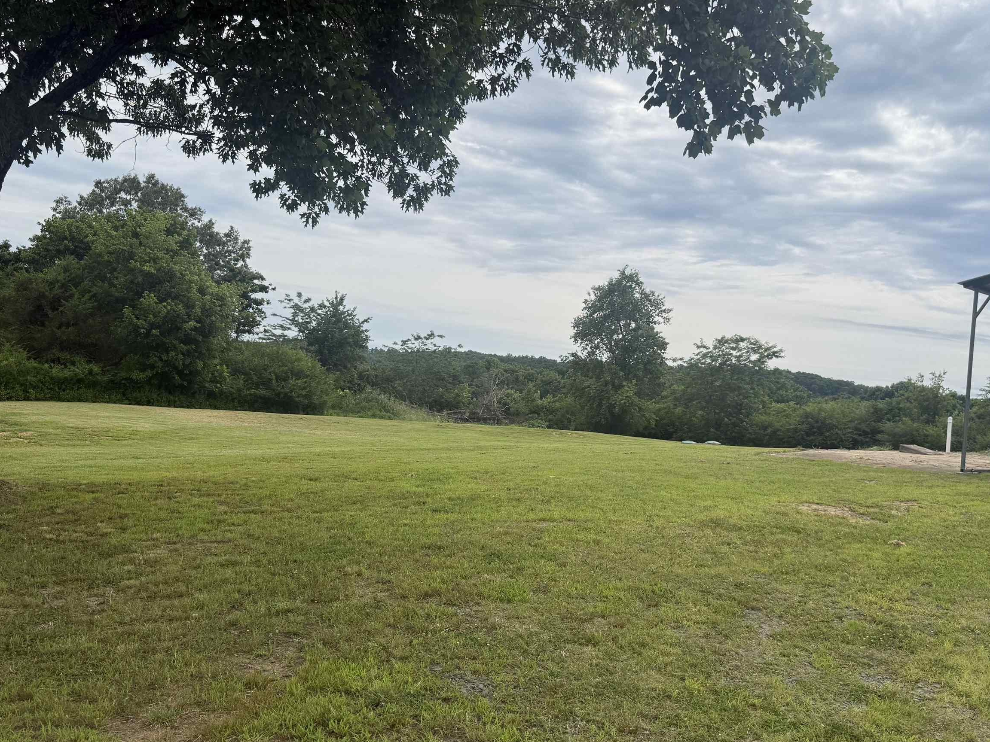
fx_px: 915
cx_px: 548
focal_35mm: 32
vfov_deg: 44.2
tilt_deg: +0.2
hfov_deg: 56.7
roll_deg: -5.6
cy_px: 382
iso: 80
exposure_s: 1/5714
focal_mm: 6.76
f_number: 1.78
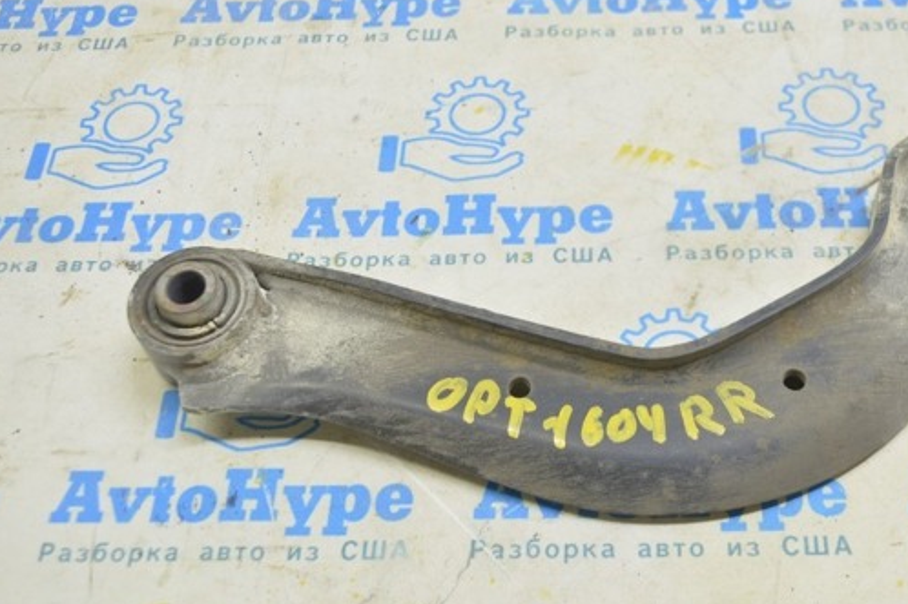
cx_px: 576
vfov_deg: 25.0
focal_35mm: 54
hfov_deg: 36.7
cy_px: 331
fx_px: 1361
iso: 400
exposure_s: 1/20
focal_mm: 28
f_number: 5.6
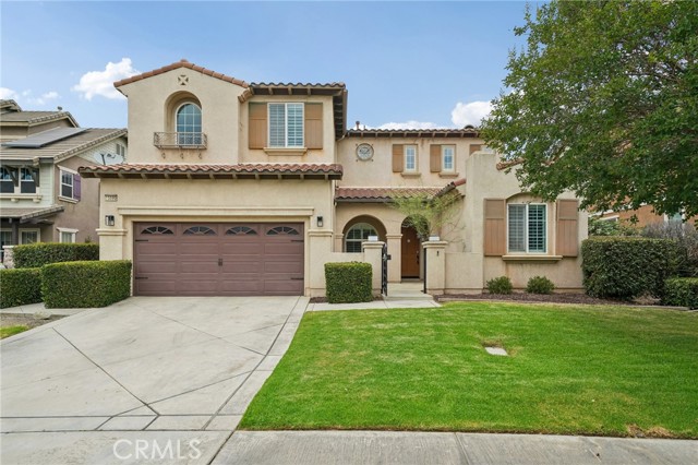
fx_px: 368
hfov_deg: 86.9
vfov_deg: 64.5
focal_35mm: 19
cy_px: 232
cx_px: 349
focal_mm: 19
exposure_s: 1/125
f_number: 8
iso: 100
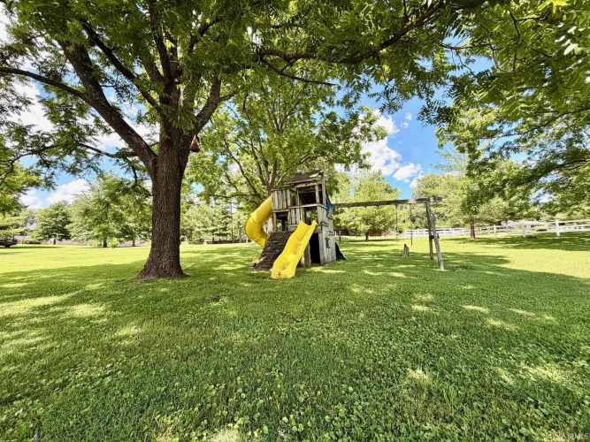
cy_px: 221
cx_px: 295
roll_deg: -0.3
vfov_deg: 85.7
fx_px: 239
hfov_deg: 102.1
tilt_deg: +4.7
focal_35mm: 14
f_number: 2.2
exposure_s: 1/502
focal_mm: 2.22
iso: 64
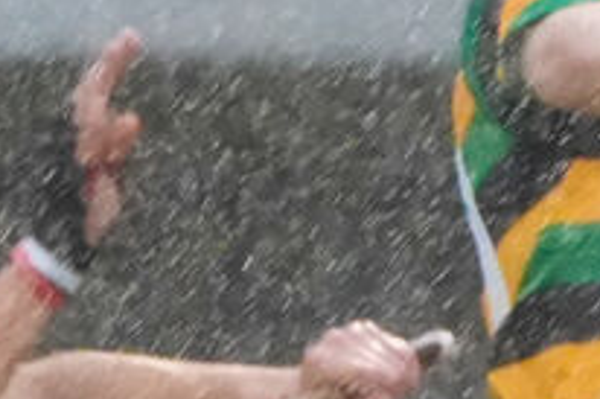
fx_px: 57602
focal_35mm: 3459
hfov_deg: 0.6
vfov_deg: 0.4
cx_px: 568
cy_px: 271
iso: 10000
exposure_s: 1/640
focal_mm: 594
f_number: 6.3
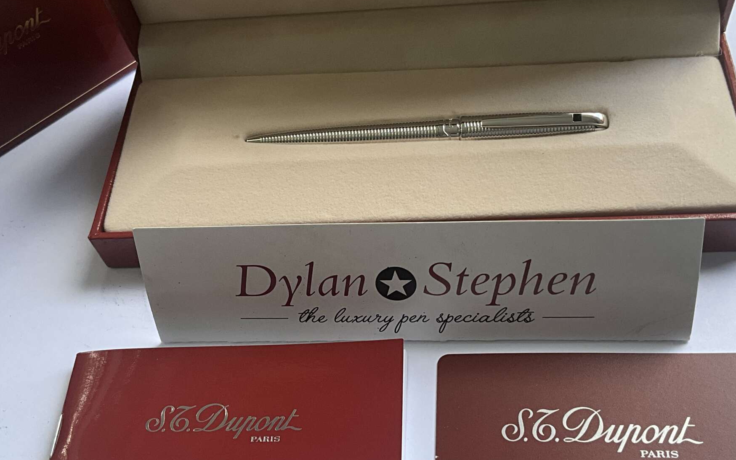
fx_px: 903
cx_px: 387
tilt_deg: -54.9
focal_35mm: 45
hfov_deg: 44.3
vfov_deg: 28.6
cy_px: 256
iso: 32
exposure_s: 1/122
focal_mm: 3
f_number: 1.8
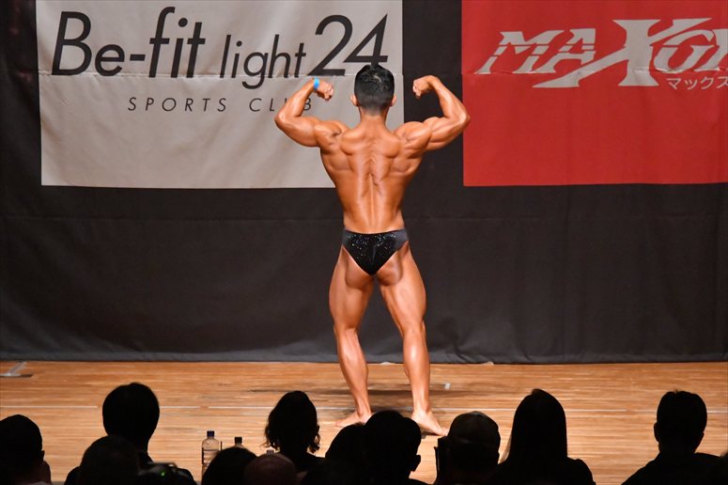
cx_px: 364
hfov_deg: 8.6
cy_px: 242
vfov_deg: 5.7
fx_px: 4851
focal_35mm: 240
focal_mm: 160
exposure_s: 1/400
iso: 12800
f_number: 5.6
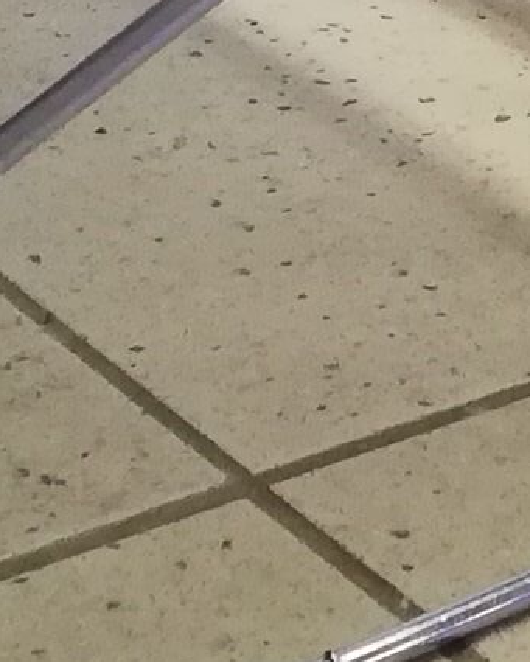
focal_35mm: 202
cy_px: -239
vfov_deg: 9.4
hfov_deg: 7.7
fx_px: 3959
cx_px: 367
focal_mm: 3.81
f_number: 2.2
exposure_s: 1/33.3
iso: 200
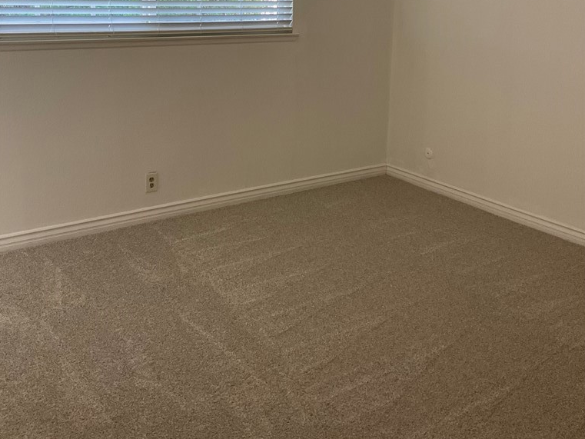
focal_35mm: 39
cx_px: 292
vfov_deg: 35.8
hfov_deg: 47.9
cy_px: 99
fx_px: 659
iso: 64
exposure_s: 1/60
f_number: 1.8
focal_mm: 3
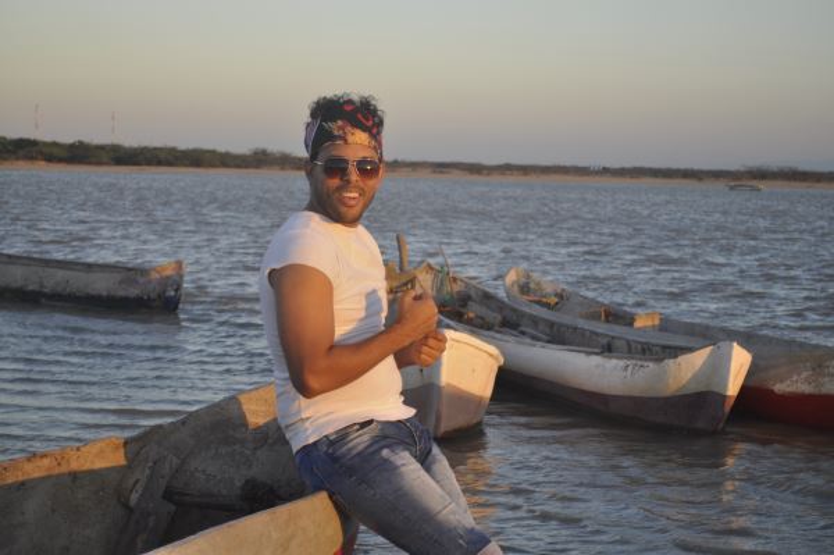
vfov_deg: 16.5
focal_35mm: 82
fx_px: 1910
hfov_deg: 24.6
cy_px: 278
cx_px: 417
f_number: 6.3
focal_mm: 55
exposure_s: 1/160
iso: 200
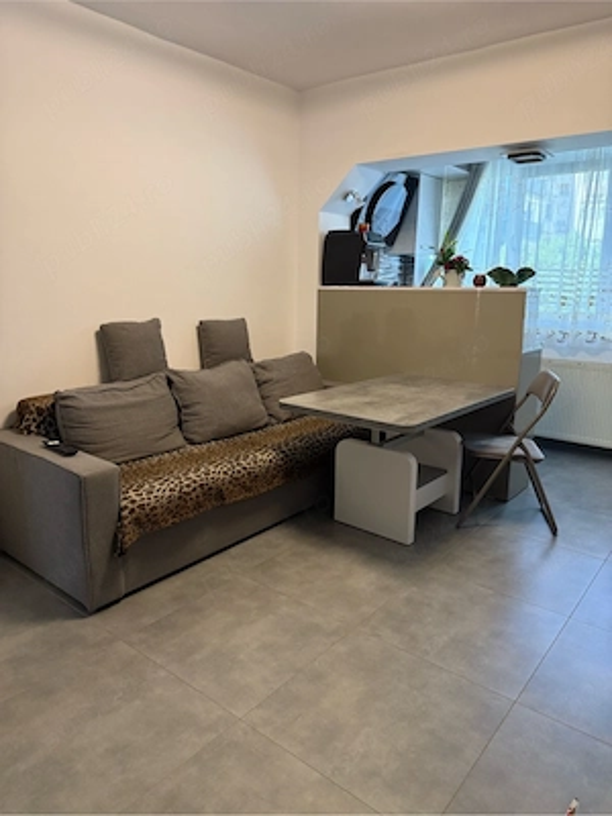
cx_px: 306
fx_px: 566
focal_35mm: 24
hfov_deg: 56.8
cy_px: 408
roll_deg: -1.1
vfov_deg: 71.6
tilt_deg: -12.5
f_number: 1.78
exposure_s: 1/100
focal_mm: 6.76
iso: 250
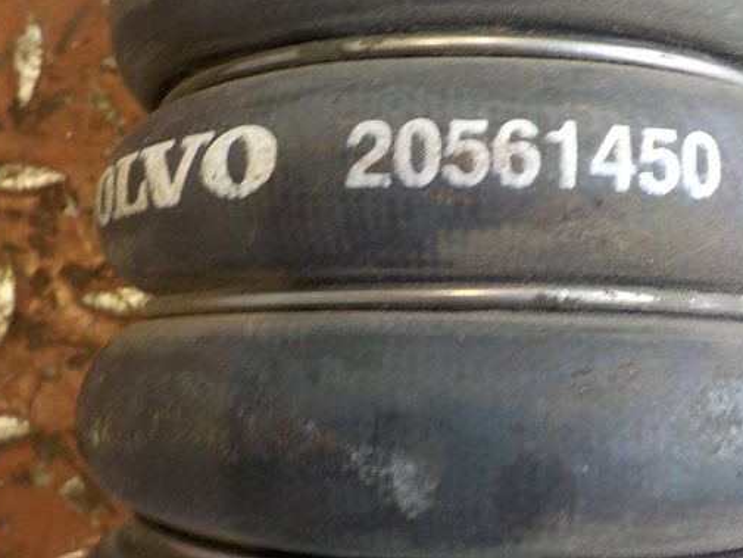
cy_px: 206
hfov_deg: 48.8
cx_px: 430
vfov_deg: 37.5
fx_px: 816
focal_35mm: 38
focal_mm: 4.1
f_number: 3.3
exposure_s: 1/30
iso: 200
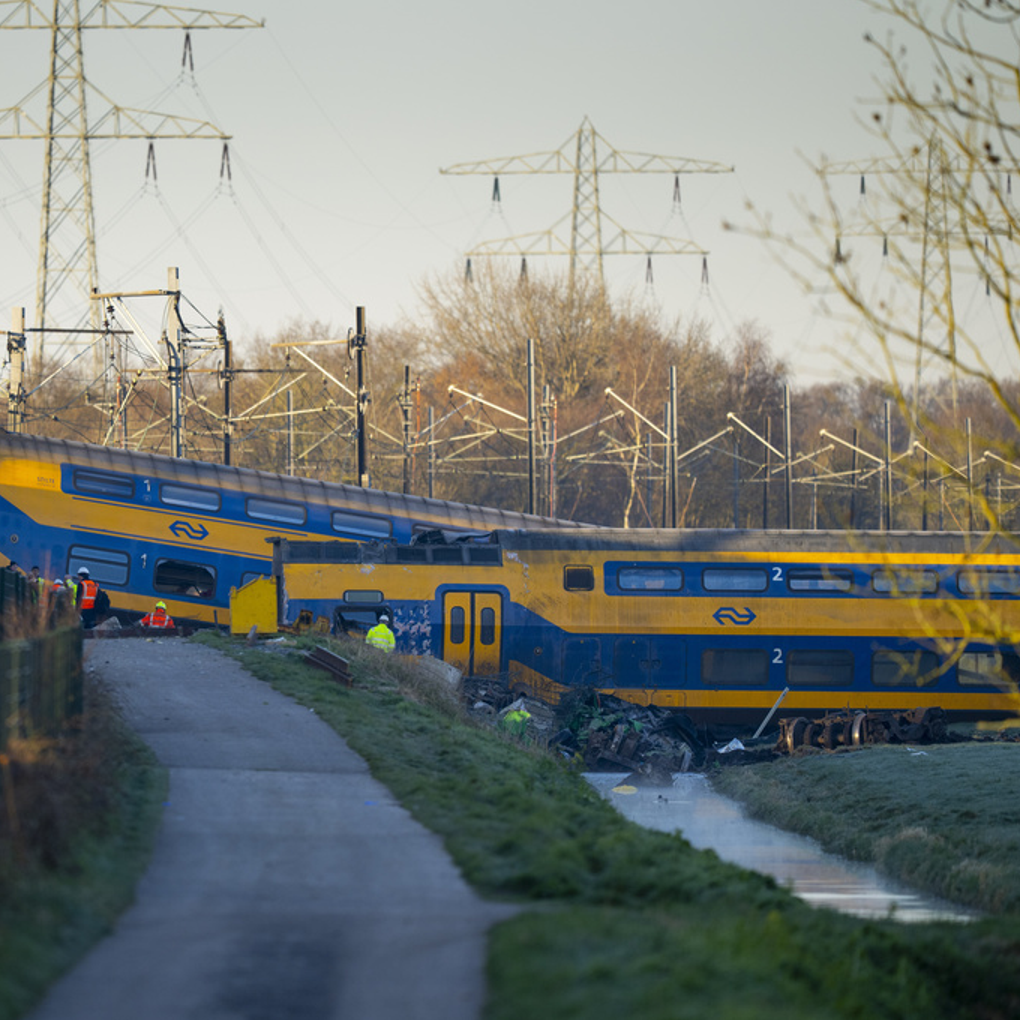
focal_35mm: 512
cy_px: 509
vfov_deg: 3.4
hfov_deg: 3.4
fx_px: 17069
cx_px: 280
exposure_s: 1/1000
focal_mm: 400
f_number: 2.8
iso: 200
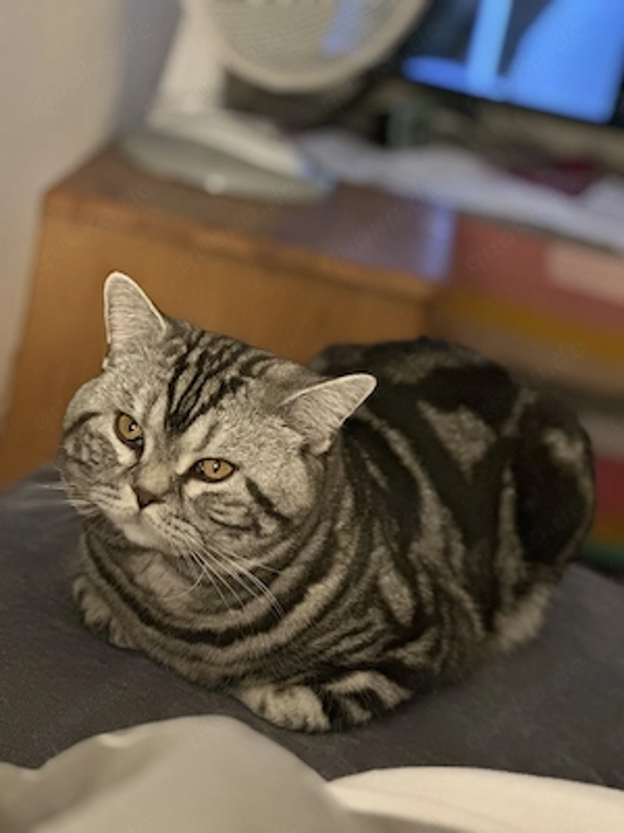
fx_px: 1851
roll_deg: -13.2
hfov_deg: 19.1
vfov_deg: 25.3
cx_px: 312
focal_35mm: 77
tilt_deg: -16.6
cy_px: 416
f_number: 2.8
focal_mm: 9
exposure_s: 1/14
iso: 1250
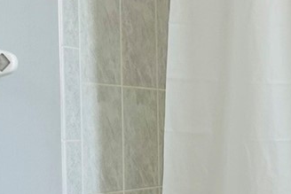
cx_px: 272
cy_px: 198
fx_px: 1067
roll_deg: +0.7
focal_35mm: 132
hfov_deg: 15.3
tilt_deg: -3.1
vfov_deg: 10.3
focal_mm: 5.7
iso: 50
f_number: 1.5
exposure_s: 1/120
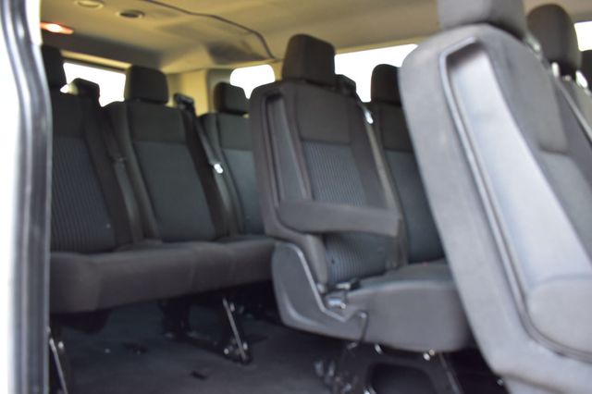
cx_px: 296
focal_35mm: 32
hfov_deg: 59.5
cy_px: 197
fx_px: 518
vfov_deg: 41.7
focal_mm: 21
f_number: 6.3
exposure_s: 1/15
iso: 560
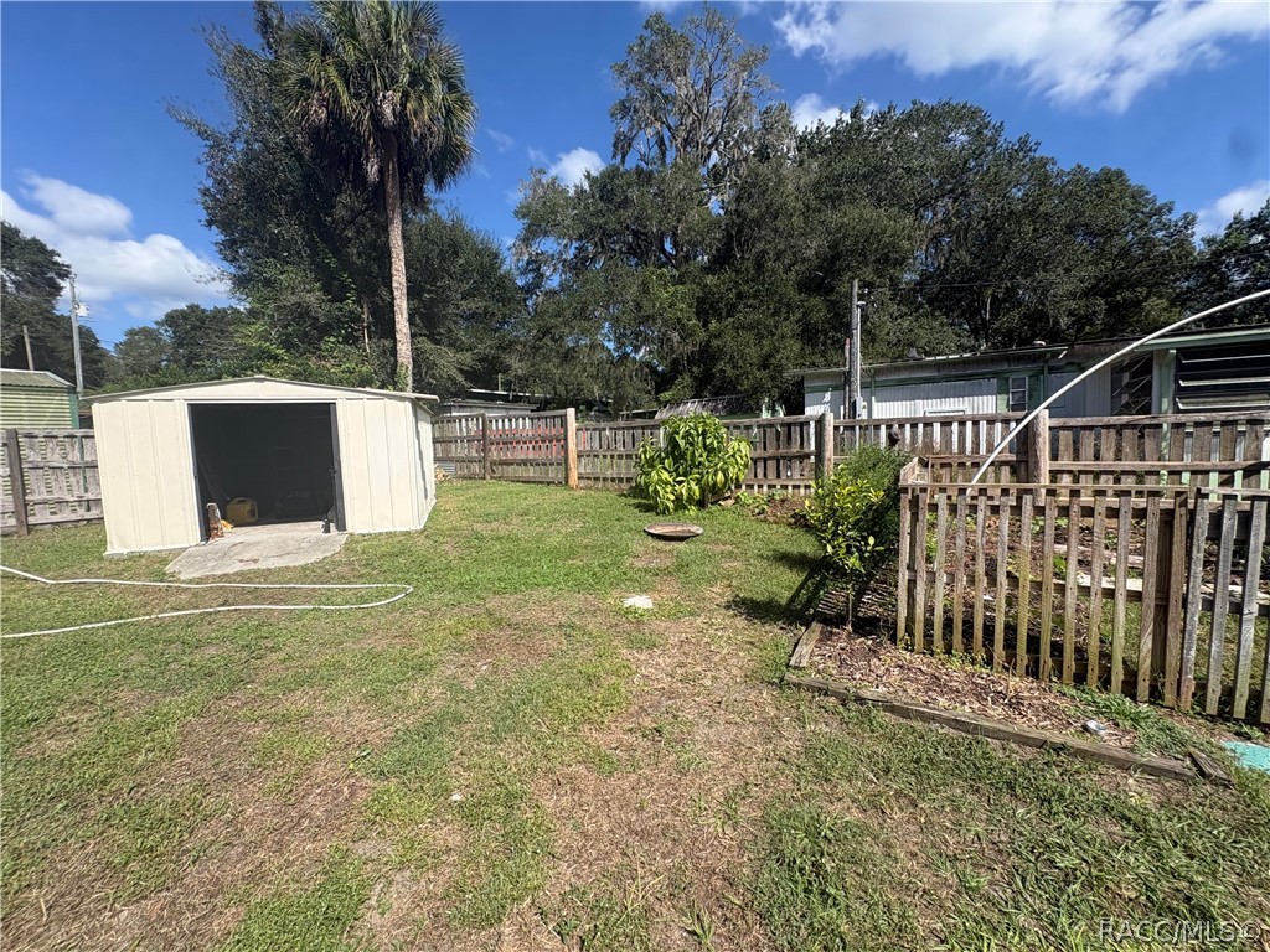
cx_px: 635
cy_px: 476
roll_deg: +3.3
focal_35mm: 14
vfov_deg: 85.7
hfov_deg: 102.1
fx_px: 514
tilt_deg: -4.2
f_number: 2.2
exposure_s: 1/1600
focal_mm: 2.22
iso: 50
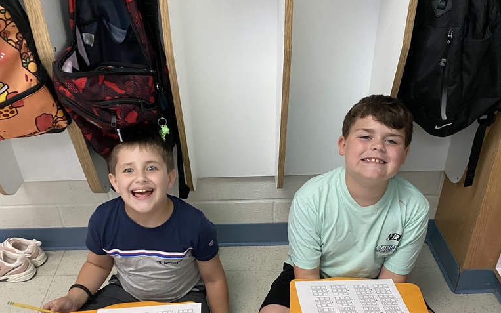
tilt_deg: -36.8
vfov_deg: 33.8
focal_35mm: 37
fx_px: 505
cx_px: 250
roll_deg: +2.4
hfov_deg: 52.7
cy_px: 234
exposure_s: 1/60
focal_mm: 4.25
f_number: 1.8
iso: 400
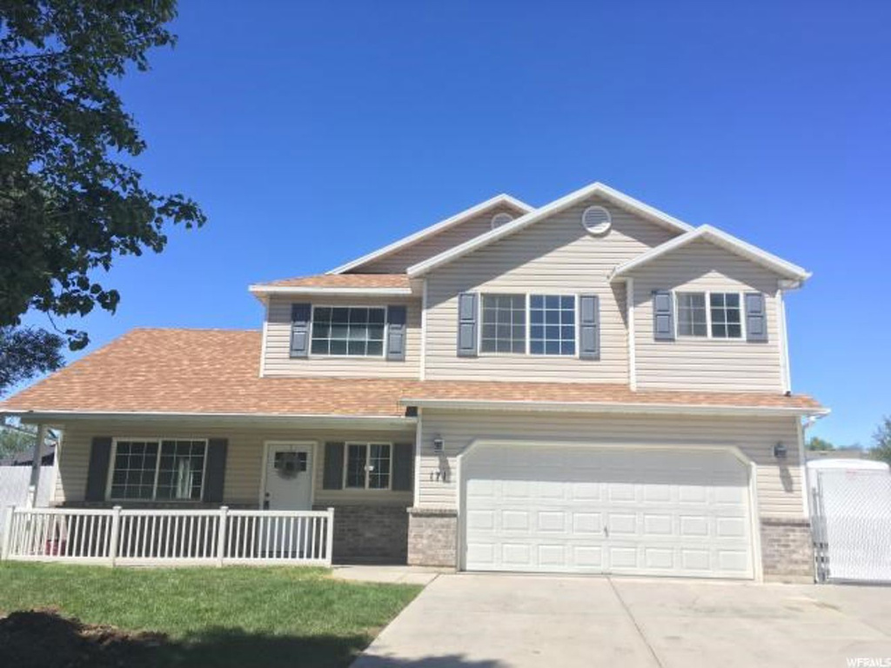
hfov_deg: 61.7
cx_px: 446
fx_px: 746
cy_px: 334
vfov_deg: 48.2
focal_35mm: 29
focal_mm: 4.15
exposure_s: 1/855
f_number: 2.2
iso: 25
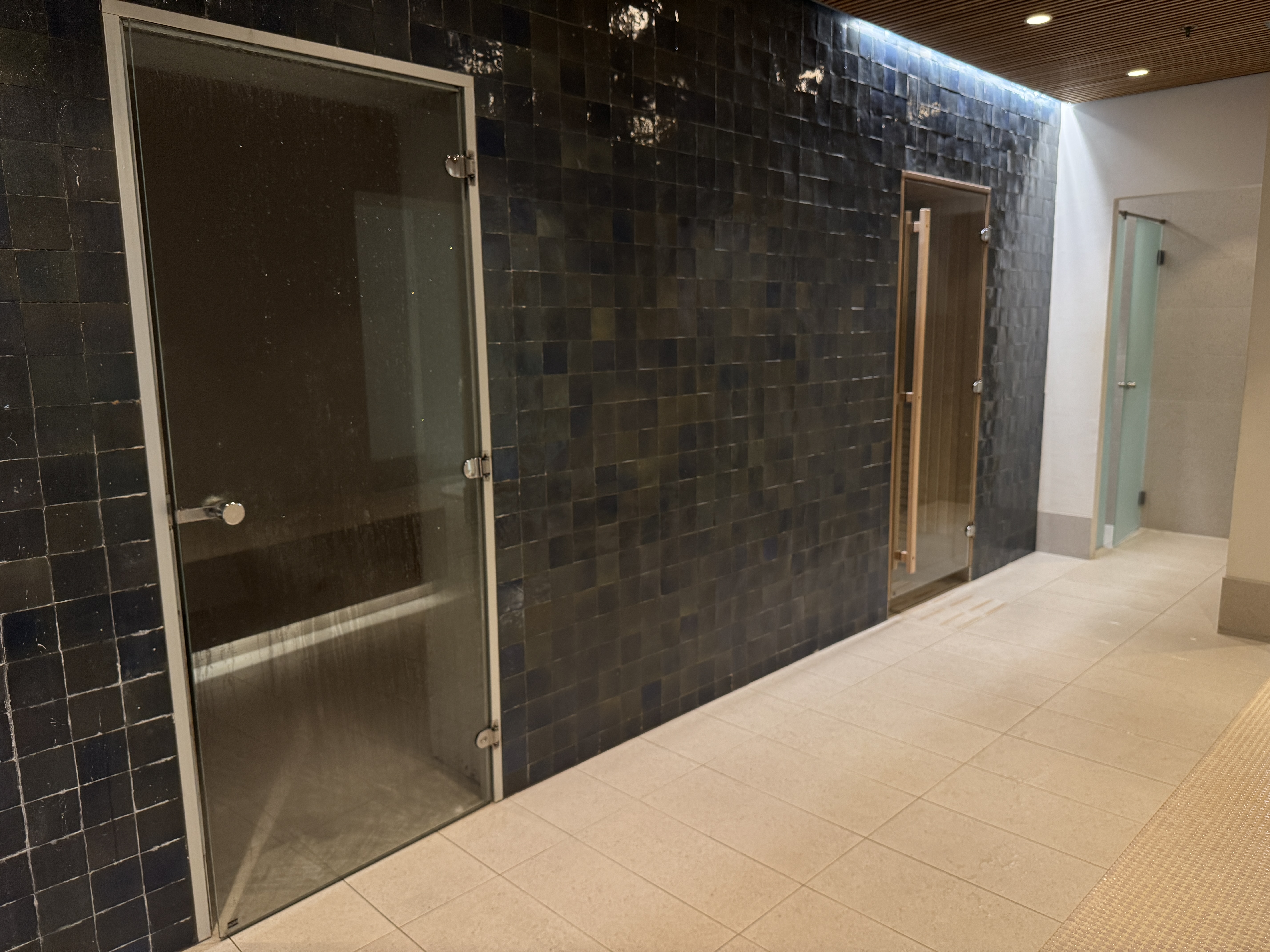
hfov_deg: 71.6
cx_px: 635
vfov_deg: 56.8
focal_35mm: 24
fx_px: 881
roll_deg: +1.0
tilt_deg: -9.6
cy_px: 476
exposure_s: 1/81
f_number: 1.78
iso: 200
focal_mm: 6.76
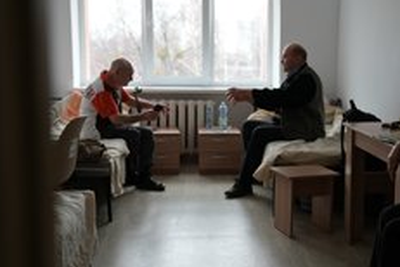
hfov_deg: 38.0
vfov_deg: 26.0
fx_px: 578
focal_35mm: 52
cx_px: 248
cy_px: 140
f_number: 2.8
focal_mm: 30
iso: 200
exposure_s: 1/50
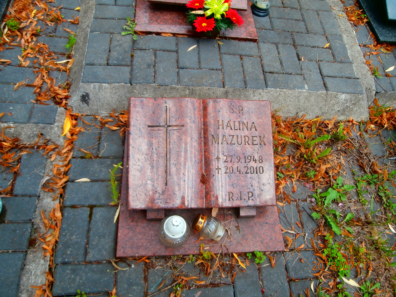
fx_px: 286
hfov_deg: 69.4
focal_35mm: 25
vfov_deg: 54.9
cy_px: 148
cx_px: 198
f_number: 3.2
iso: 100
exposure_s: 1/400
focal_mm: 4.43
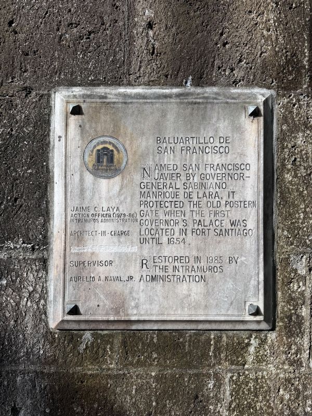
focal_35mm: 24
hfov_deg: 56.8
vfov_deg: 71.6
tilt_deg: +1.9
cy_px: 208
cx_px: 156
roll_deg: -1.4
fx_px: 288
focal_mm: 6.76
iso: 80
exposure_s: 1/1122
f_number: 1.78
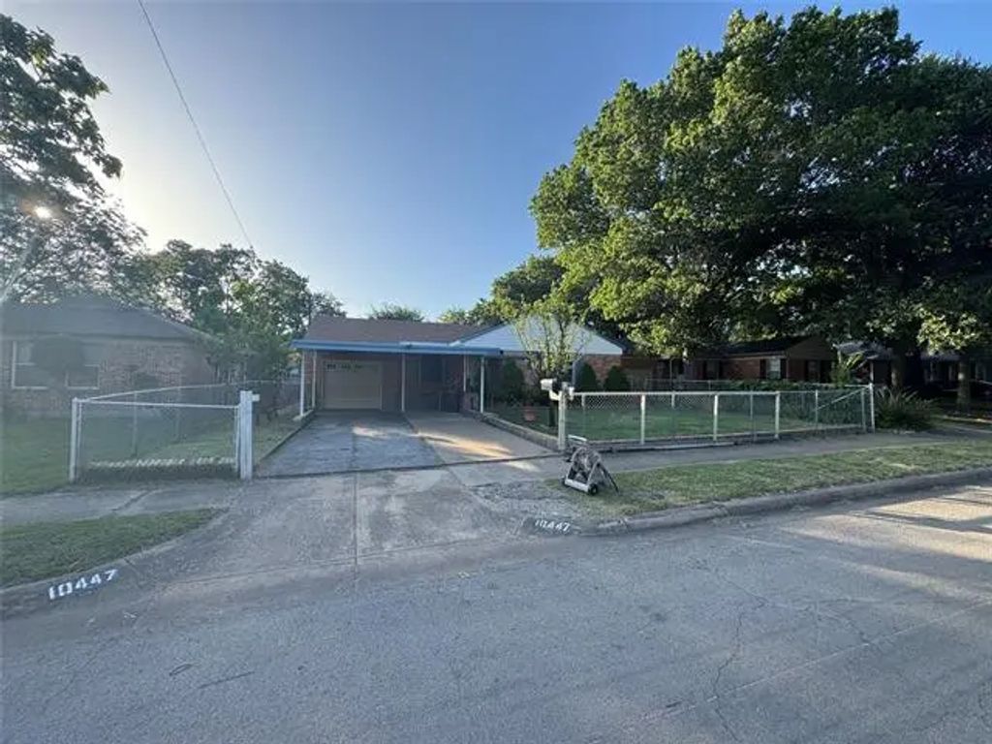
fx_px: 401
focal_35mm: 14
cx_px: 496
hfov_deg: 102.1
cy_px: 372
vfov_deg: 85.7
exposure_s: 1/482
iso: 40
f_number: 2.2
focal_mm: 2.22
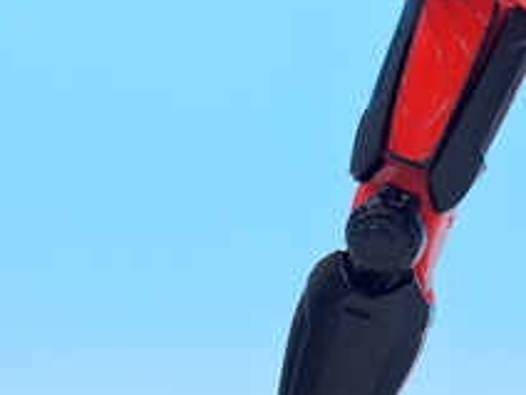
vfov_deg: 4.4
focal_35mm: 340
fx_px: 5166
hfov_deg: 5.8
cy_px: -40
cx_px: 551
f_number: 7.1
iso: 80
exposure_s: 1/1.6
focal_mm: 25.5
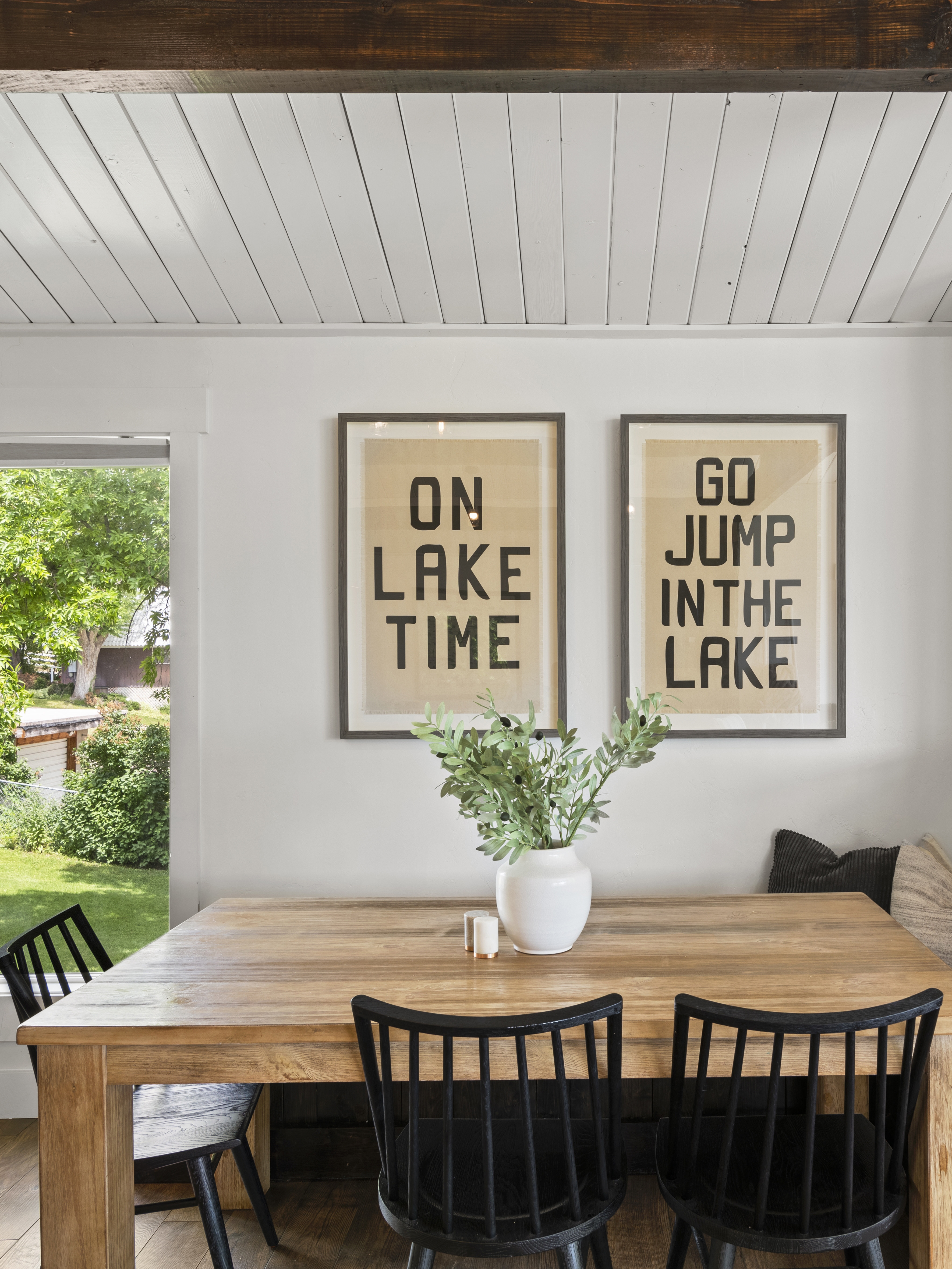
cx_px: 622
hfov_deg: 46.2
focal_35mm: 30
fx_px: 1100
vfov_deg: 60.0
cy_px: 643
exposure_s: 1/2.5
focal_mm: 20
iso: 200
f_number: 11
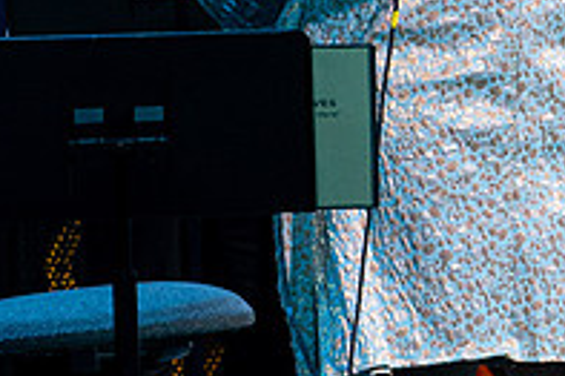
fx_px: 13486
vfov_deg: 1.6
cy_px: -37
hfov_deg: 2.4
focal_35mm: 860
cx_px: 285
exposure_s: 1/250
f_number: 6.3
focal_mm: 184
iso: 2500
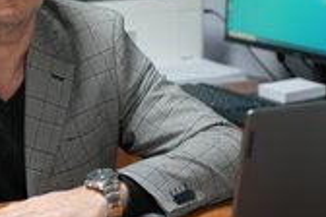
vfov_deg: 8.9
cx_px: 72
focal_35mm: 155
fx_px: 1404
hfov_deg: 13.2
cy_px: 80
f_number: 4
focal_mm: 65
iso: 2000
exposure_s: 1/160
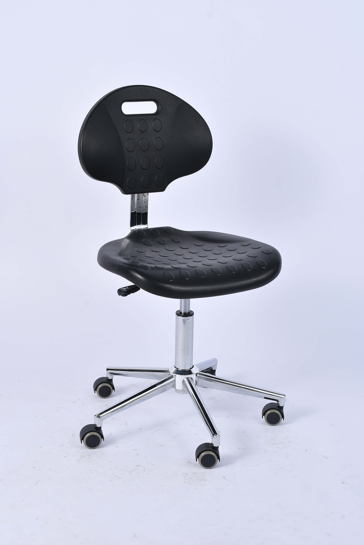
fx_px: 910
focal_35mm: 60
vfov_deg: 33.4
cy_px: 272
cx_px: 182
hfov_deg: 22.6
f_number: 9
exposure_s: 1/125
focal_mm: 40
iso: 125
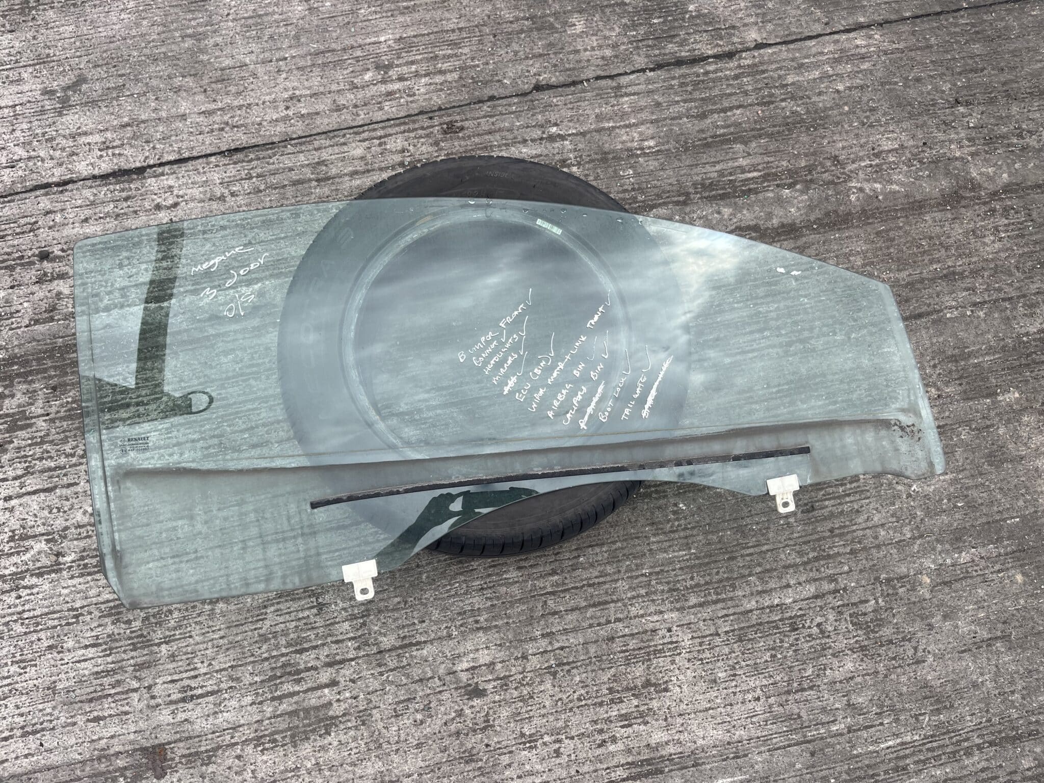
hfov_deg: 67.3
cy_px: 392
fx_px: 784
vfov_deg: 53.1
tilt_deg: -75.9
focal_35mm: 26
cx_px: 522
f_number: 1.6
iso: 50
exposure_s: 1/1721
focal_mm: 5.1
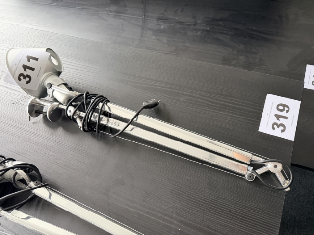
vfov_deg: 56.8
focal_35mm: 24
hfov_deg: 71.6
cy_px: 118
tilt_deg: -61.2
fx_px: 218
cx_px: 157
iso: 800
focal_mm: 6.76
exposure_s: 1/58
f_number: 1.78
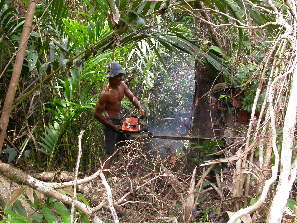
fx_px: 326
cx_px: 148
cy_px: 112
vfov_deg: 37.7
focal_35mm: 38
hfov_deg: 49.0
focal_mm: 7.85
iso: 100
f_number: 3.3
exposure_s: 1/54.7
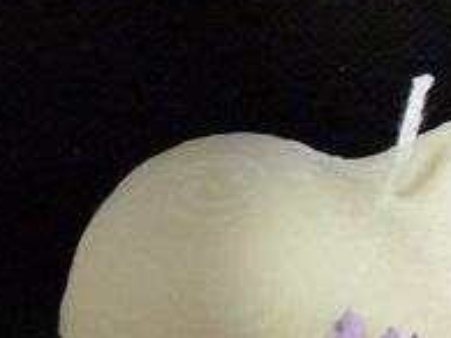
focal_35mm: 219
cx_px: 733
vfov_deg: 6.7
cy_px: 461
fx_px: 2852
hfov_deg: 8.8
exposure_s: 1/20
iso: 800
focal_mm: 11.8
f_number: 3.3
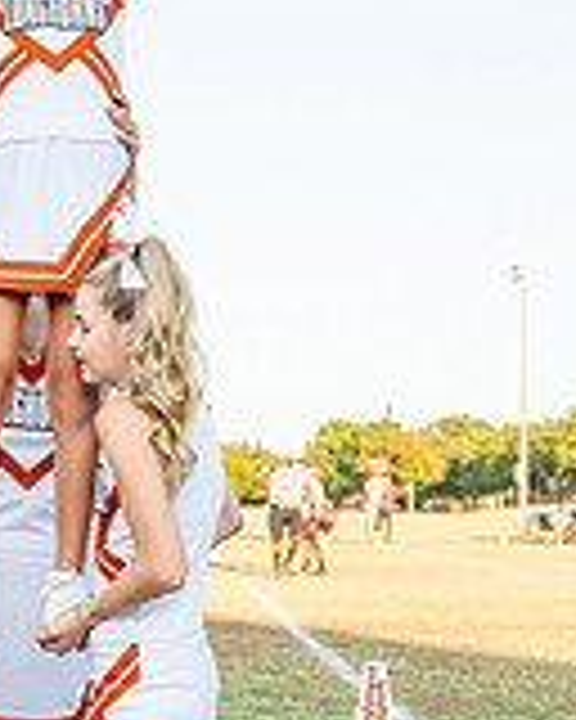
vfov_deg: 18.5
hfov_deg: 14.7
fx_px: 2216
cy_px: 331
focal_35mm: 104
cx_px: 74
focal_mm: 24
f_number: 2.8
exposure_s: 1/1250
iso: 200
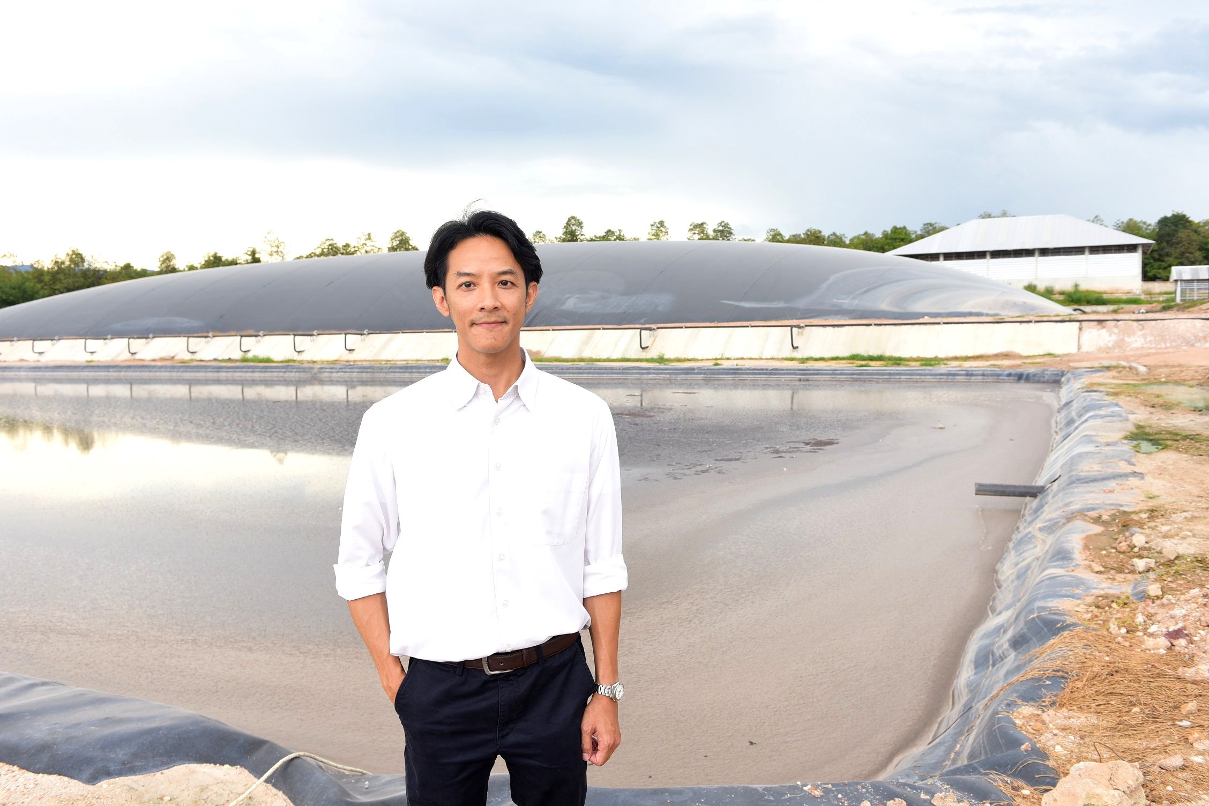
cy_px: 403
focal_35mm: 31
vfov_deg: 42.3
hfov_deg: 60.3
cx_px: 604
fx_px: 1041
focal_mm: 31
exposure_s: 1/200
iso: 400
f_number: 8
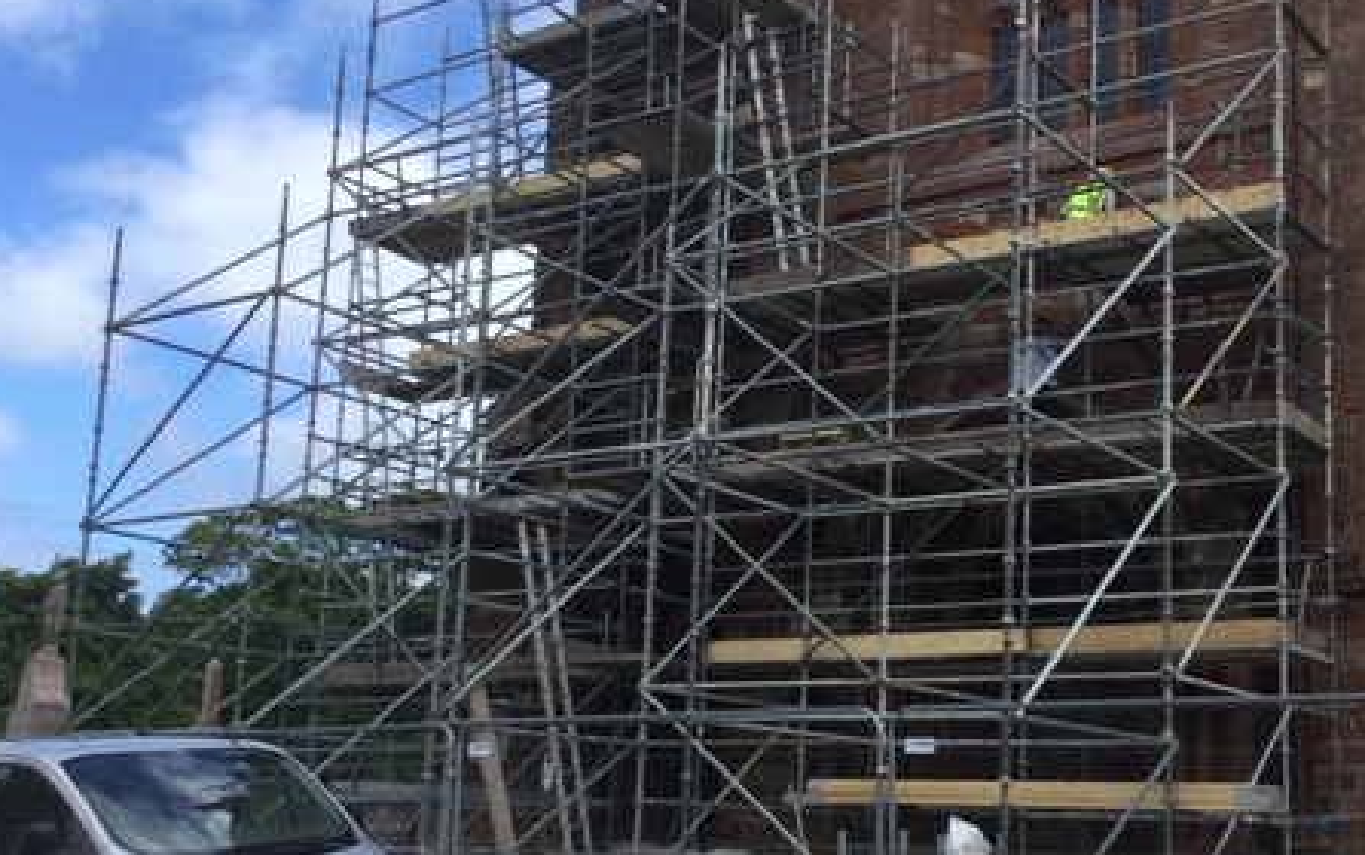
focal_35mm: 47
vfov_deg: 27.4
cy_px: 516
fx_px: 1750
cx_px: 861
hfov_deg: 42.3
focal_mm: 3.3
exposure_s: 1/754
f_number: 2.4
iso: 25
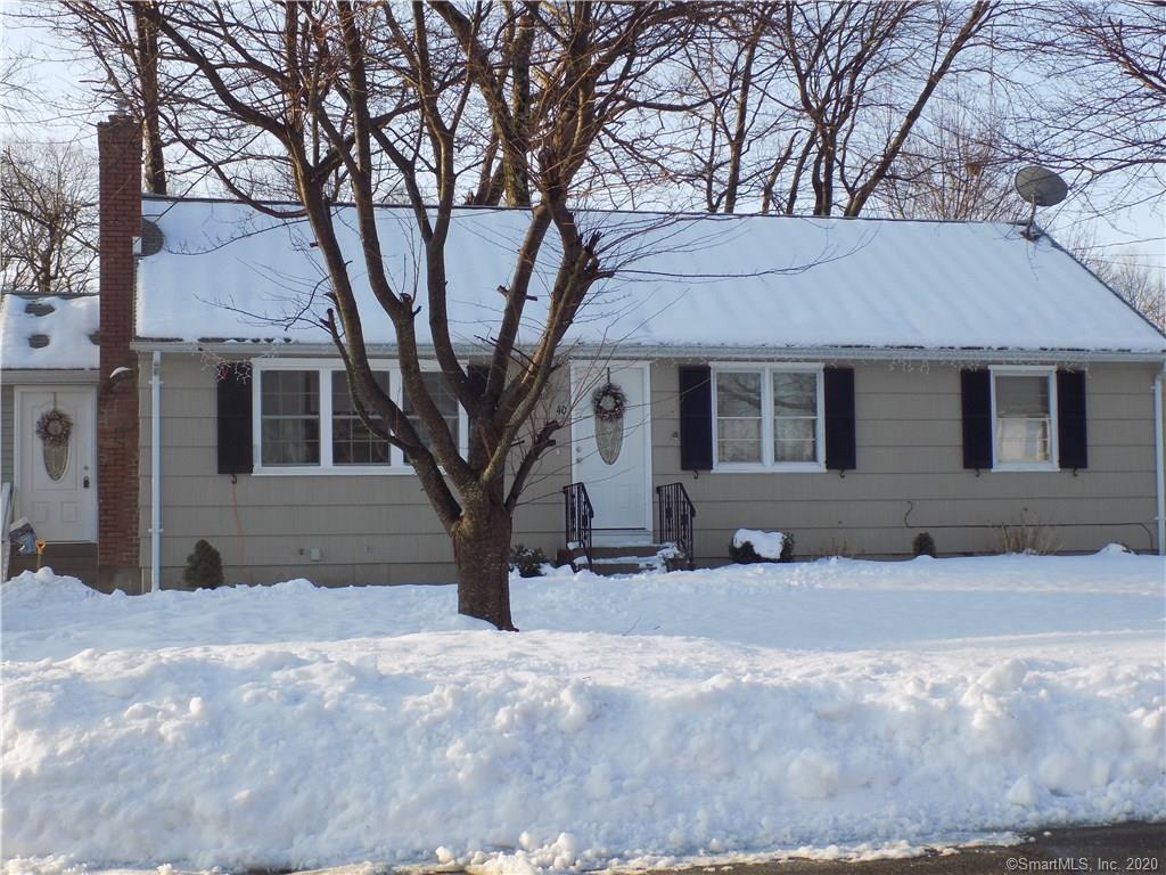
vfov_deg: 28.0
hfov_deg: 36.8
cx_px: 583
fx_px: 1752
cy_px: 438
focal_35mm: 52
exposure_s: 1/200
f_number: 3.9
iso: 80
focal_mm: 9.3
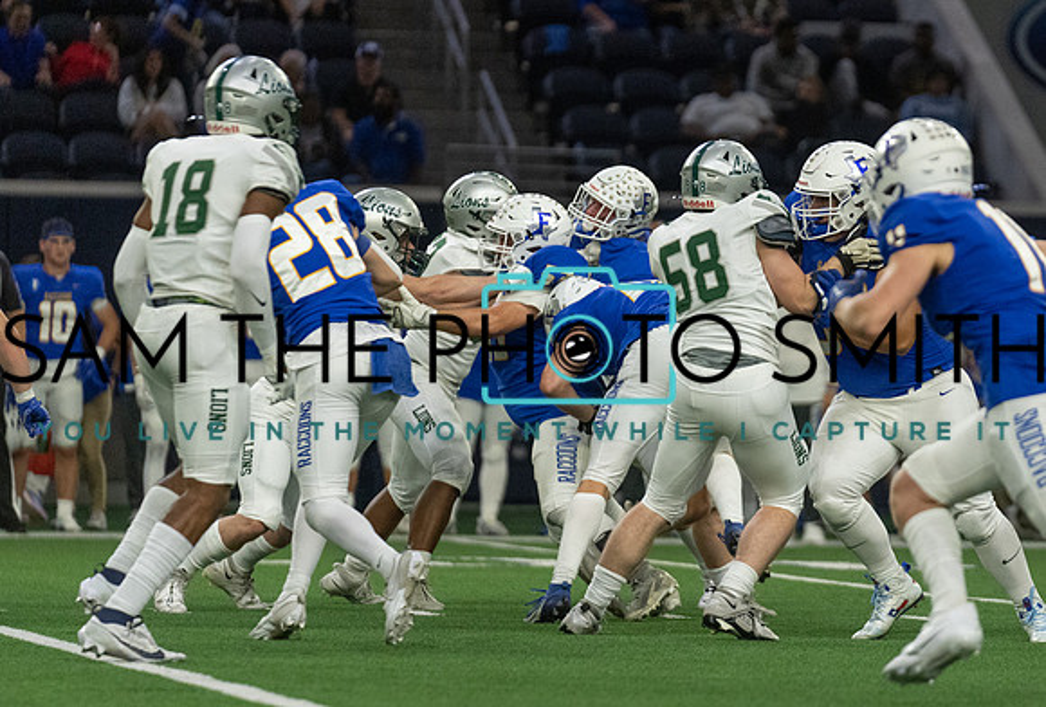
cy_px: 364
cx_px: 760
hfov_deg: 6.4
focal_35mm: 320
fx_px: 9333
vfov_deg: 4.3
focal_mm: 200
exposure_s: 1/1250
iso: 4000
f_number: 2.8
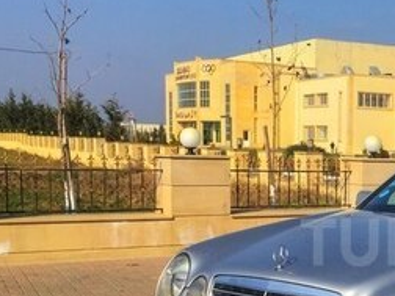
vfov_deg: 19.2
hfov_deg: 23.6
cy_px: 242
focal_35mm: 76
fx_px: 867
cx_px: 461
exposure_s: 1/2825
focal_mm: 4.15
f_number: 2.2
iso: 32
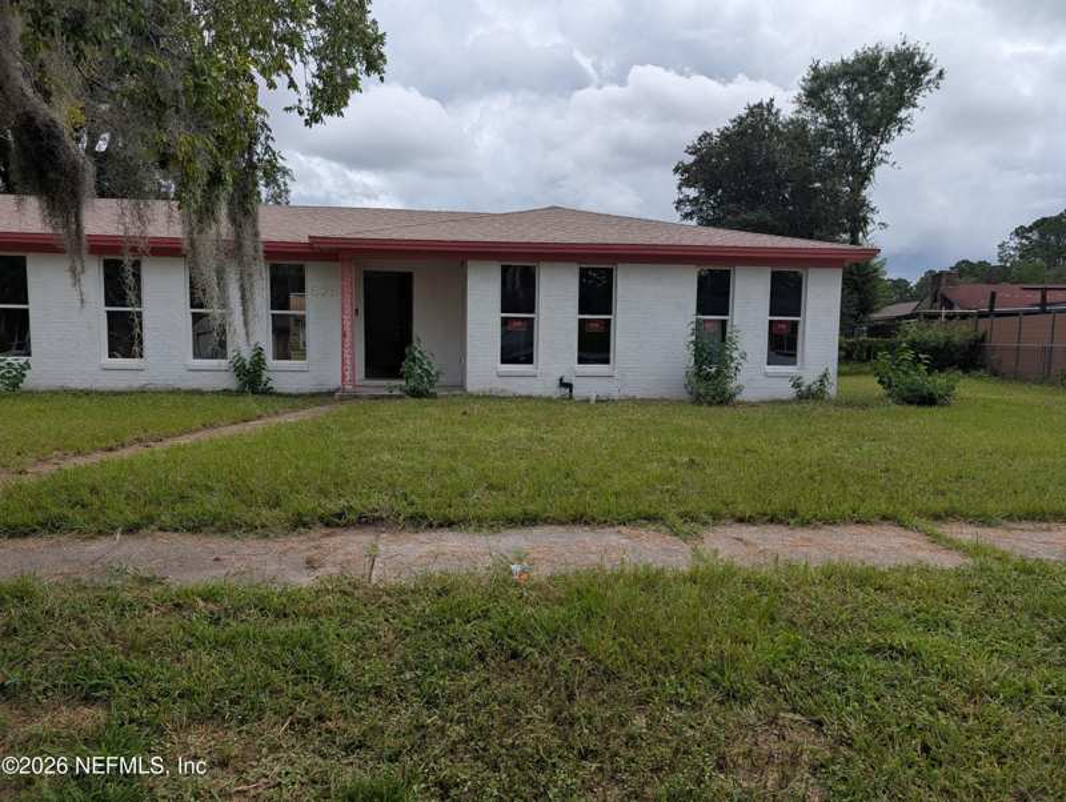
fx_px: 740
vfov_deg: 56.9
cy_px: 401
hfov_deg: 71.5
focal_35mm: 24
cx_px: 533
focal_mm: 6.9
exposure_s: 1/321
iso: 21
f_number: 1.68
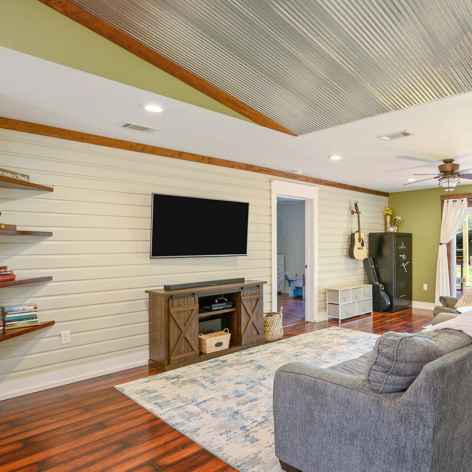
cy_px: 240
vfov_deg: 65.0
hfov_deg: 62.4
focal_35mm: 24
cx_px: 337
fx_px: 370
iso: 640
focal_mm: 18
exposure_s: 1/25
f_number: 7.1
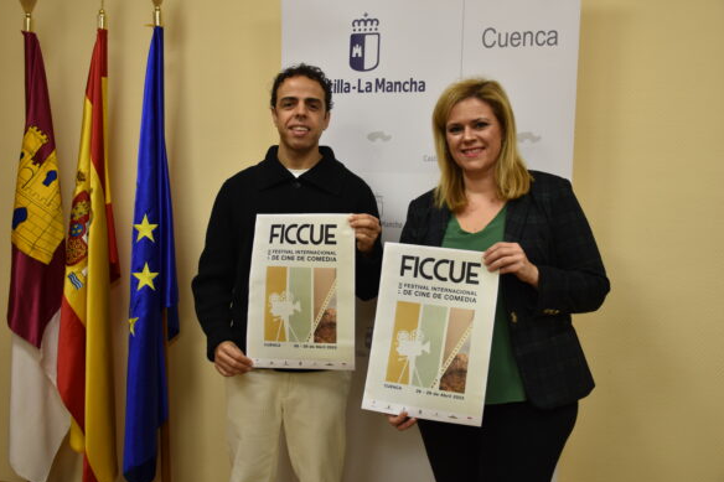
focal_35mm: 37
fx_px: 744
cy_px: 238
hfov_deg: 51.9
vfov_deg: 35.9
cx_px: 353
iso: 450
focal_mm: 24
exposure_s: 1/60
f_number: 4
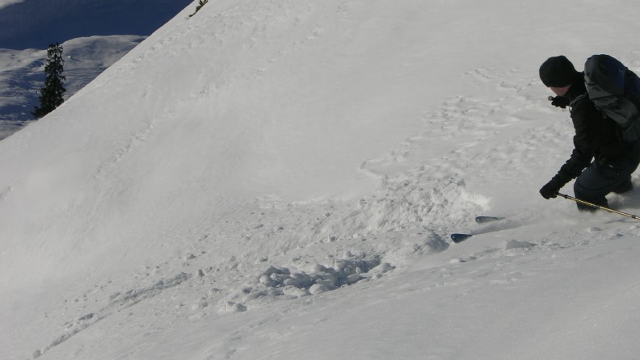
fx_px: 2224
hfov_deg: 16.4
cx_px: 356
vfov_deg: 9.3
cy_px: 120
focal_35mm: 131
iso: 50
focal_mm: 23.7
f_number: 7.1
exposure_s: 1/598
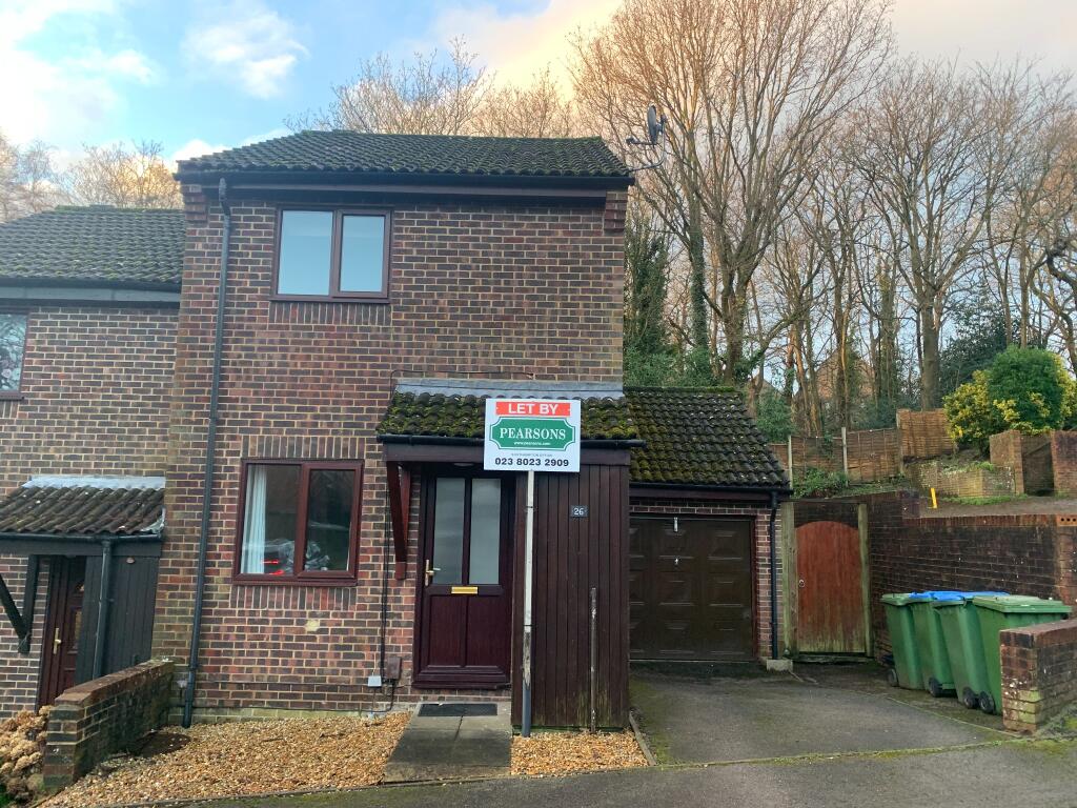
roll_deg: -1.3
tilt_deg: +8.3
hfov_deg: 67.3
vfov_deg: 53.1
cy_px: 404
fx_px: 809
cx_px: 538
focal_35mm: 26
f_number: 1.8
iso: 80
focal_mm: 4.25
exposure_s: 1/121
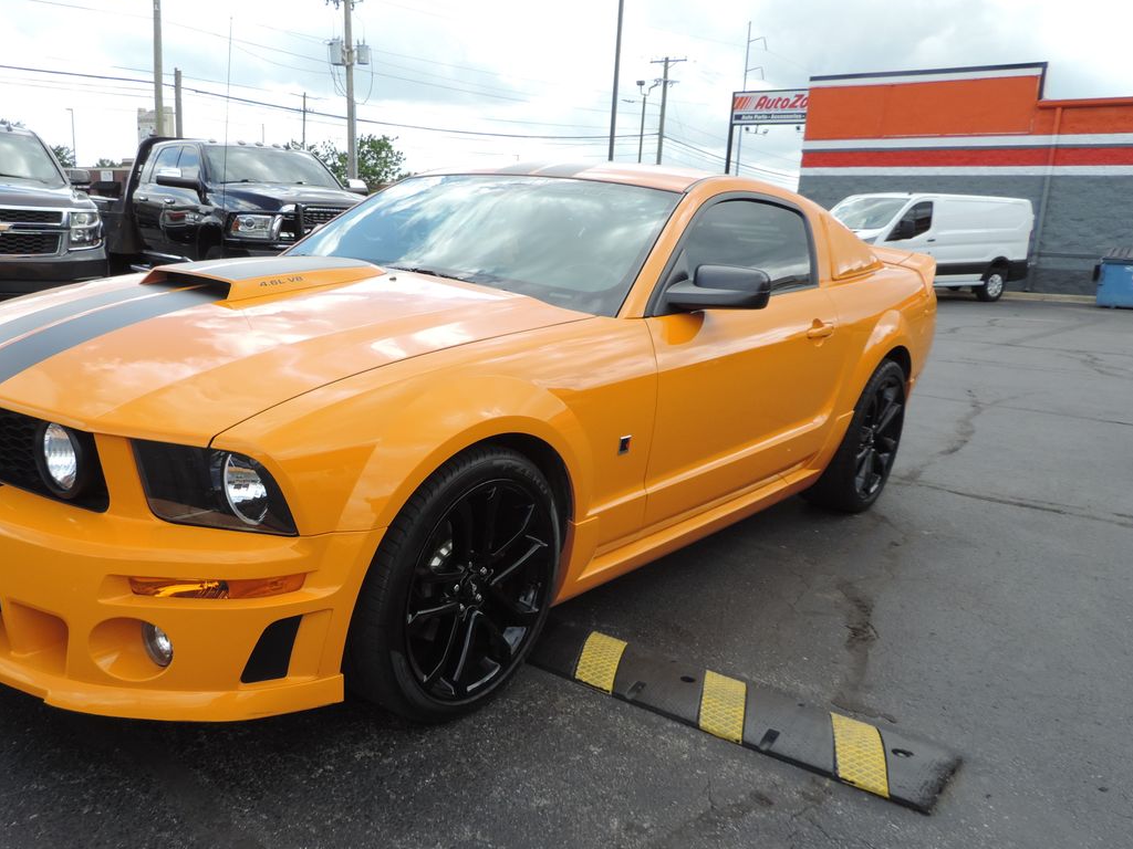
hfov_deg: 59.5
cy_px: 504
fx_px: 982
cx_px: 459
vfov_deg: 46.6
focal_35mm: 30
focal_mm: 4.3
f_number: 3
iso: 80
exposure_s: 1/500
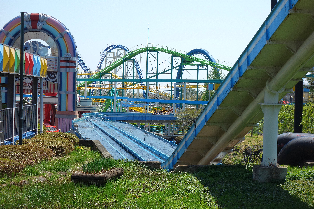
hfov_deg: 26.0
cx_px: 157
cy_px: 104
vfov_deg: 17.5
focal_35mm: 78
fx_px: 680
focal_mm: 29.15
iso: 125
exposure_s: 1/500
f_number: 5.6
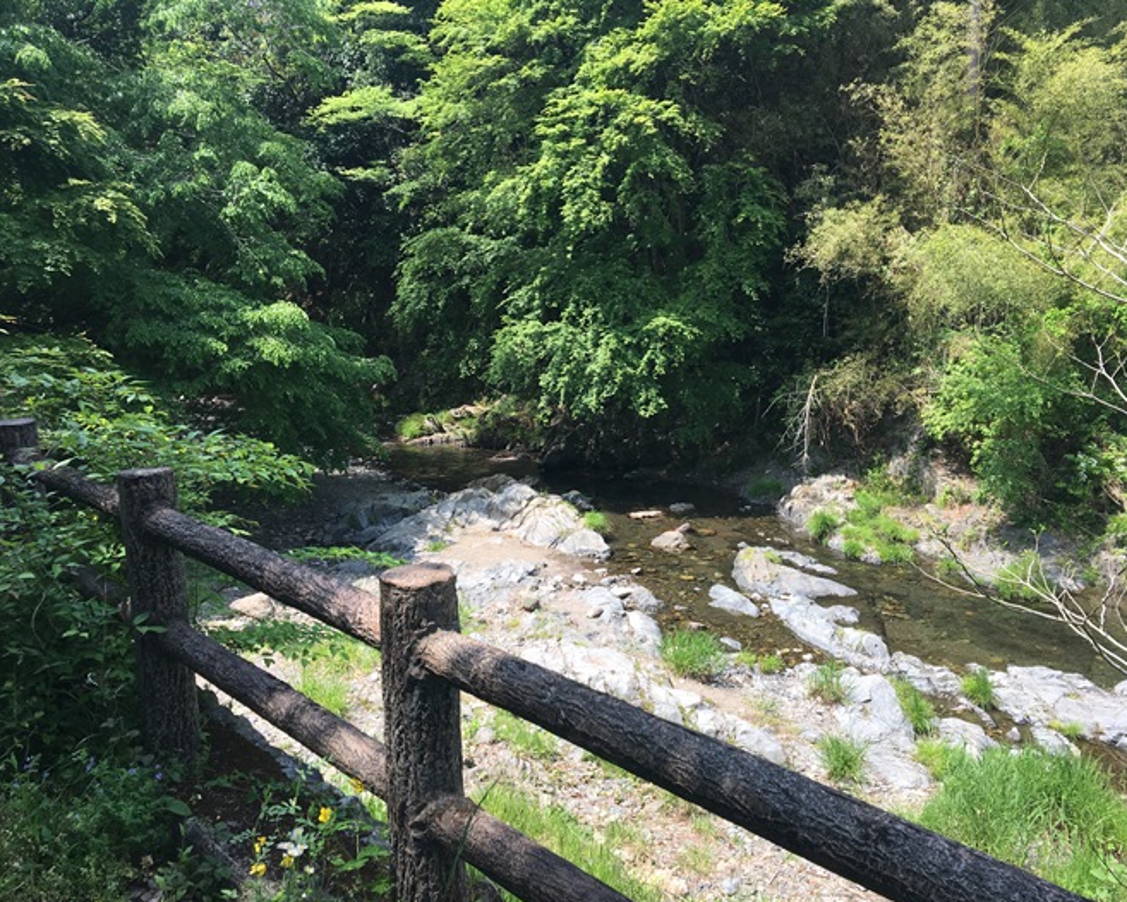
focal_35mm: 31
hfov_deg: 57.1
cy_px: 456
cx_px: 616
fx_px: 1034
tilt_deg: -12.1
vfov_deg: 47.1
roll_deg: +0.3
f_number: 2.2
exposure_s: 1/587
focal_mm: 4.15
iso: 25
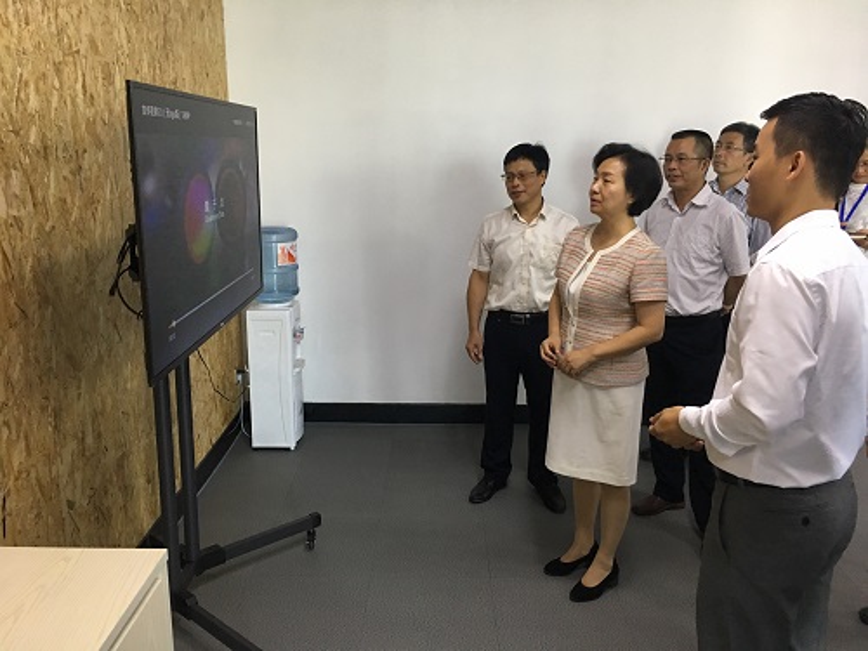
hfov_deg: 61.7
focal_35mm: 29
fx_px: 727
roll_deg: -0.2
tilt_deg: -12.6
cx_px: 434
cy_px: 326
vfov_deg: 48.2
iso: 80
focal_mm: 4.15
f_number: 2.2
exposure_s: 1/17
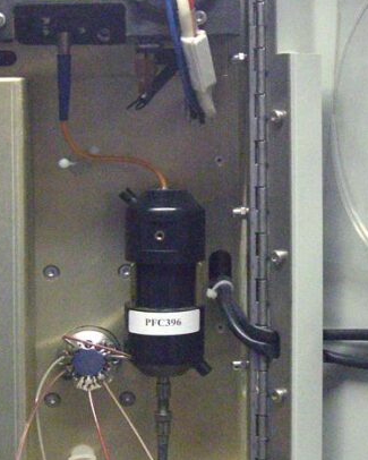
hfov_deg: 21.0
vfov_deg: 26.1
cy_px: 226
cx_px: 205
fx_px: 993
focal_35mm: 73
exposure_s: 1/60
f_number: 2.7
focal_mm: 6.2
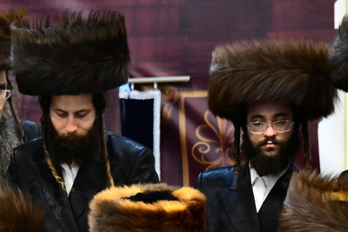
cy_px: 274
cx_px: 14
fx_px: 2097
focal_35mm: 217
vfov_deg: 6.3
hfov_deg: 9.4
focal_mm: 90
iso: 3200
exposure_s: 1/125
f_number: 5.6
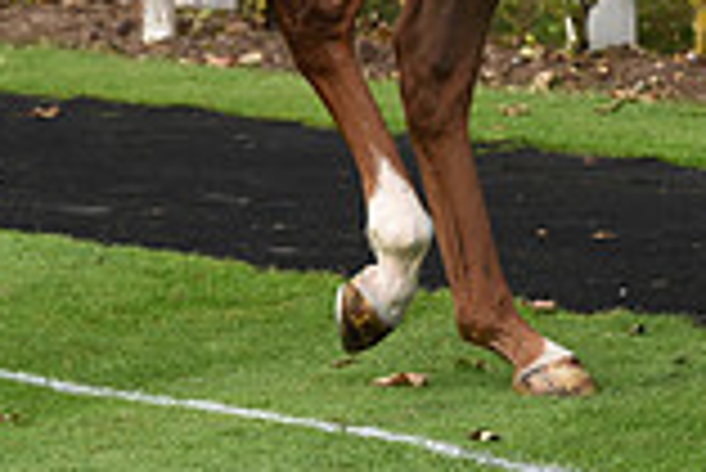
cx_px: 917
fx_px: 8421
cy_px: -303
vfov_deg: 3.2
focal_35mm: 429
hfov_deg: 4.8
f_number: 5.6
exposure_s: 1/1000
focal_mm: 116
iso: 400
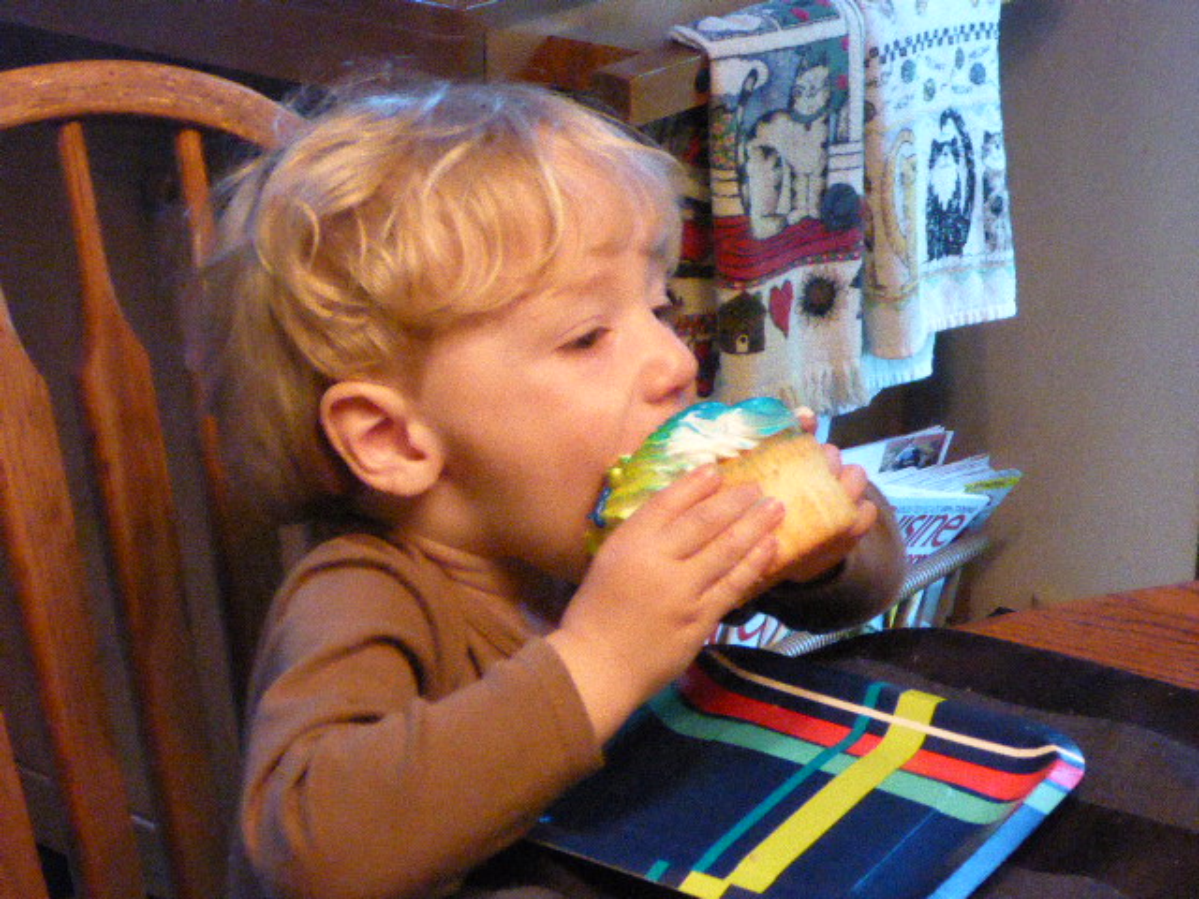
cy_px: 450
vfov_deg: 17.2
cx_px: 600
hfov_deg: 22.8
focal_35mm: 86
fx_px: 2979
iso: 3200
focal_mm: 14.3
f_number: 5.6
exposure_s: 1/50
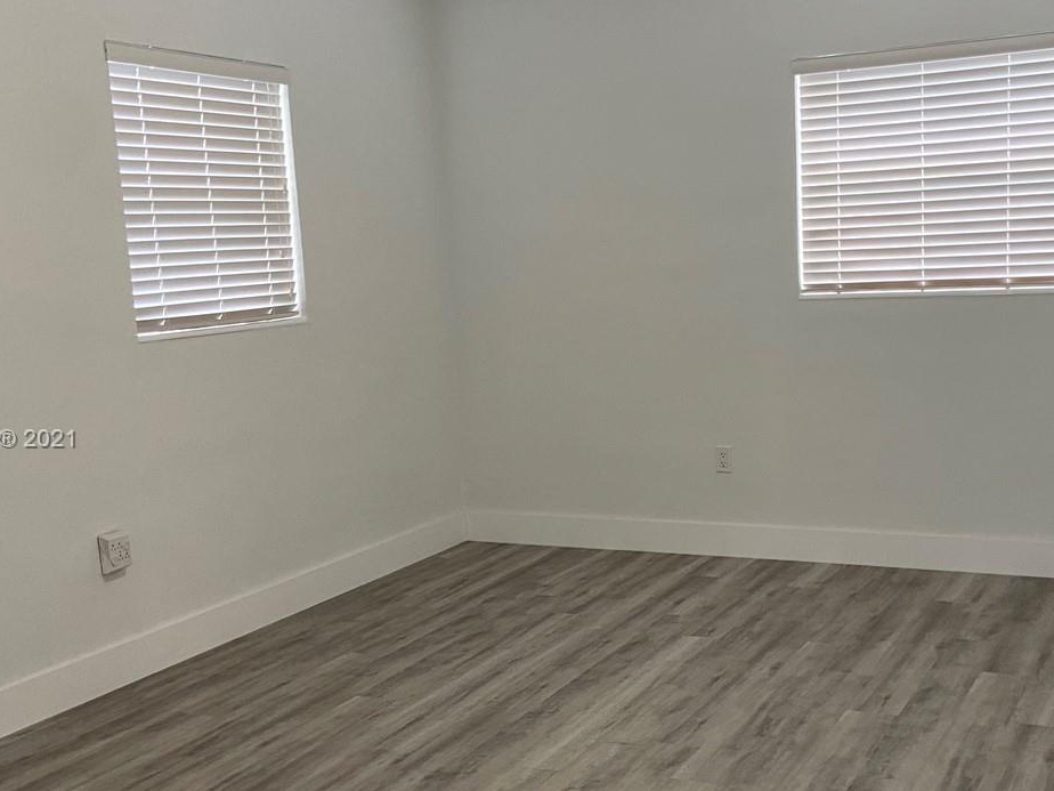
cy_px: 441
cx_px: 625
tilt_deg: -10.0
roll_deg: +2.8
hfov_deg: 41.9
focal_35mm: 45
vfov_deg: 32.2
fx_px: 1370
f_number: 1.8
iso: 125
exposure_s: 1/60
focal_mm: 4.25
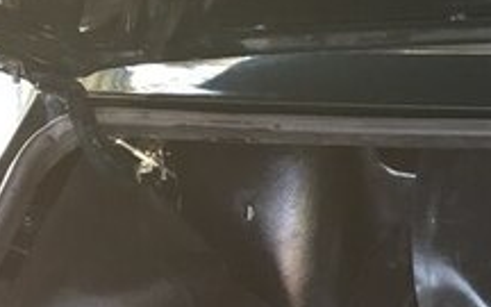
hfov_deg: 19.3
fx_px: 1258
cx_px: 736
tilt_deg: -49.5
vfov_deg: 13.4
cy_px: 404
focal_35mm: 94
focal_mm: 4.15
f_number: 2.2
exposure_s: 1/33
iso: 125
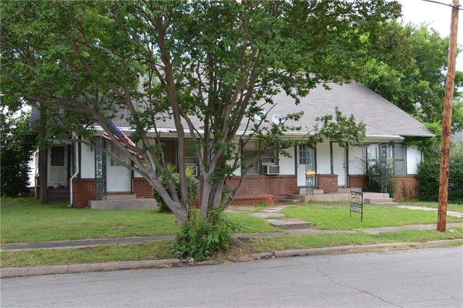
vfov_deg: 39.9
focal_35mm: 33
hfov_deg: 57.3
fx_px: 424
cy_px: 154
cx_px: 232
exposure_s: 1/125
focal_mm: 22
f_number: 5.6
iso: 125
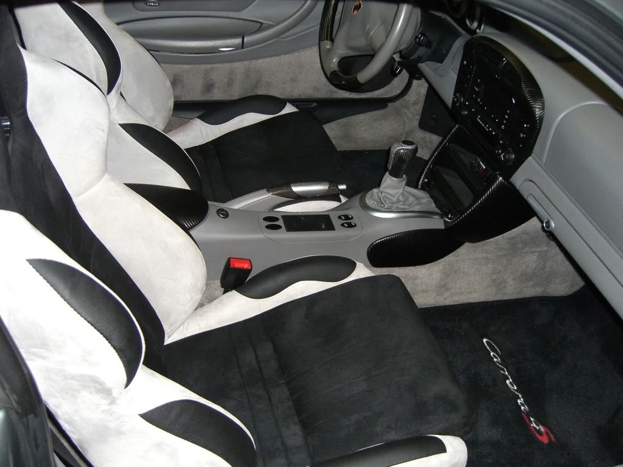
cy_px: 234
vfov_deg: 37.7
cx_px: 312
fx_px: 684
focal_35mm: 38
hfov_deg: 49.0
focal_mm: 7.9
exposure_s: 1/60
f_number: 2.8
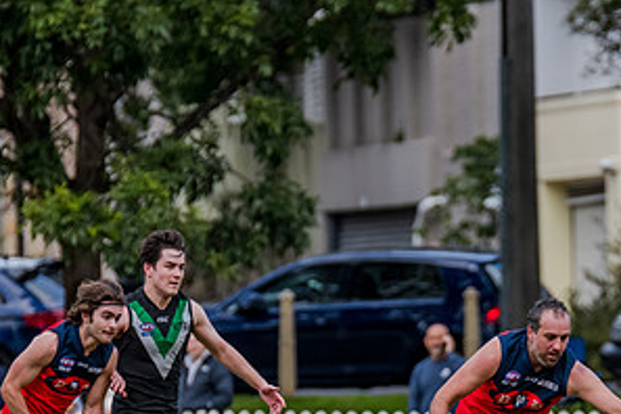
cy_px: 376
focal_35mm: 739
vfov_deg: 1.9
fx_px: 12747
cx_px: 528
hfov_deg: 2.8
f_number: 5.6
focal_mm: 360
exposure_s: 1/1600
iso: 800
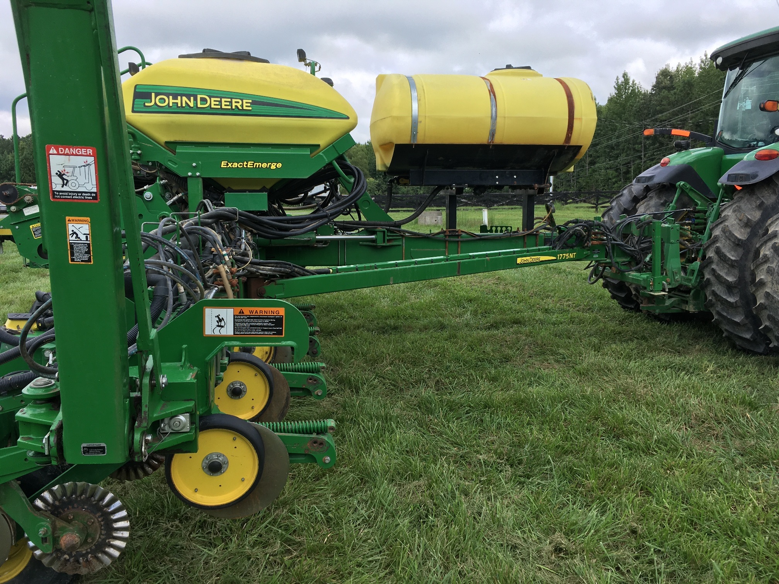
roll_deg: +1.0
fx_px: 653
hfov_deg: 61.7
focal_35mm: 29
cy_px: 292
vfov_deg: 48.2
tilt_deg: -7.6
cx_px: 390
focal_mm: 4.15
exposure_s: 1/793
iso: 25
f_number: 2.2
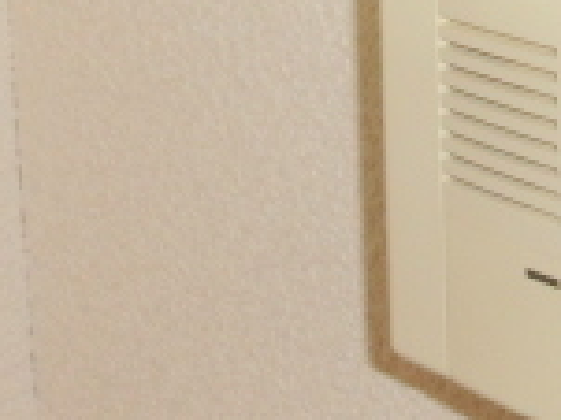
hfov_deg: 17.9
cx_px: 743
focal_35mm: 102
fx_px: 1652
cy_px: -52
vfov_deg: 14.1
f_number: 3
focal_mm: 4.24
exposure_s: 1/250
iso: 80
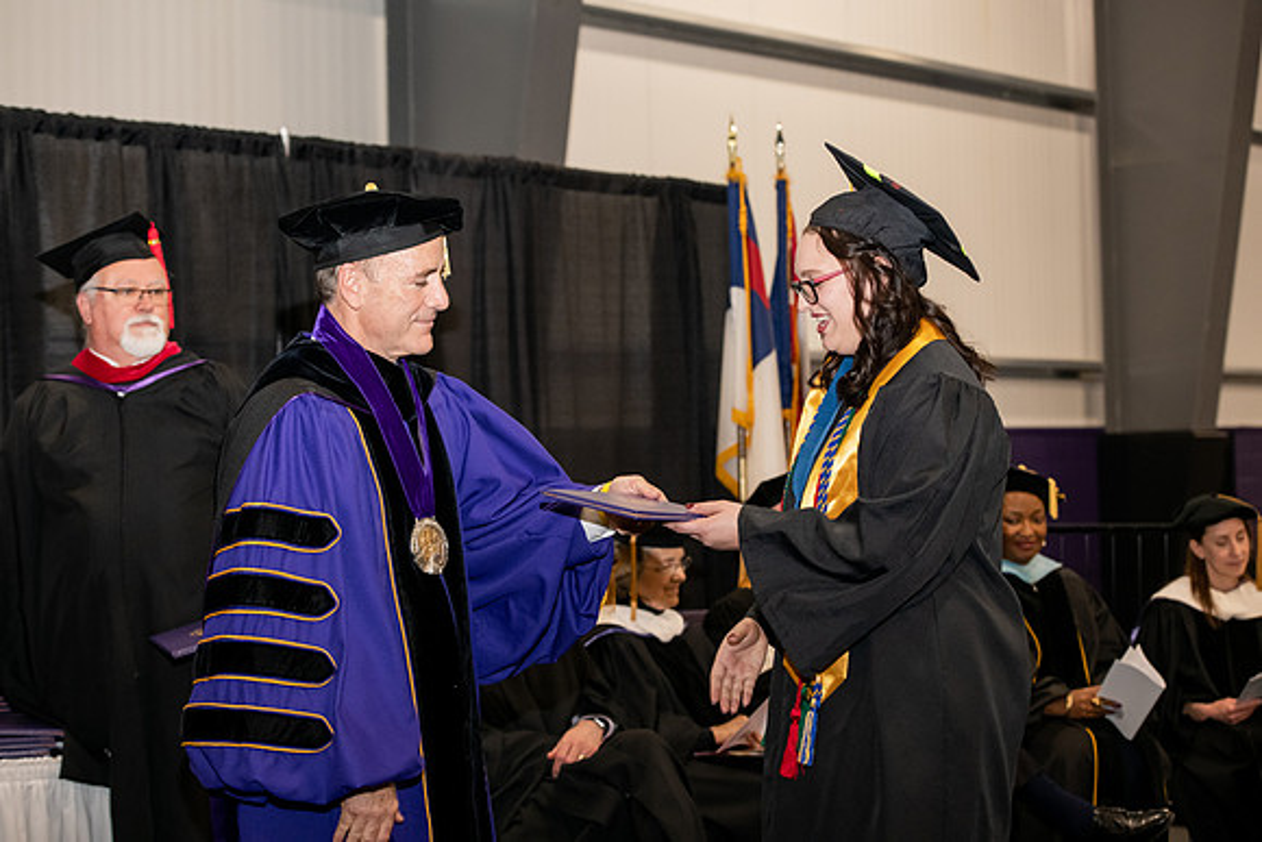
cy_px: 421
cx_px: 631
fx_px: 2454
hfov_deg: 28.8
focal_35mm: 70
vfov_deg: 19.5
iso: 2000
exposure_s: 1/200
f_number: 5
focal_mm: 70
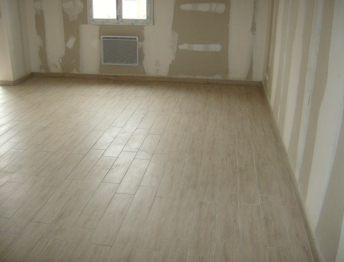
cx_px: 172
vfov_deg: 40.0
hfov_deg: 51.1
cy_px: 131
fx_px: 359
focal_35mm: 36
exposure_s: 1/191
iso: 200
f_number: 2.8
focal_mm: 6
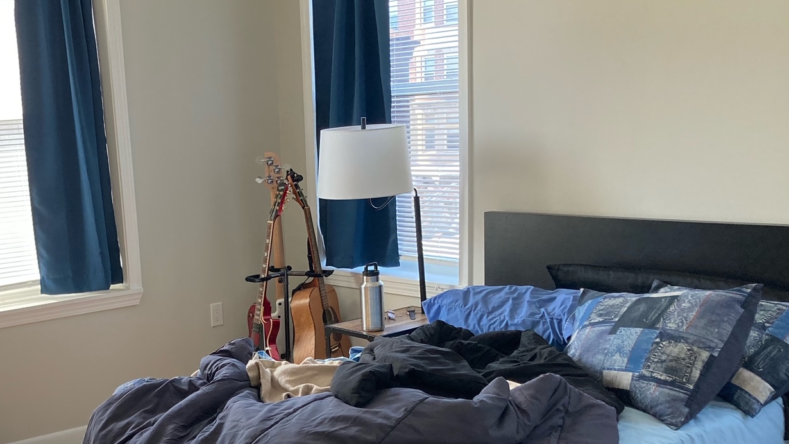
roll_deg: +3.4
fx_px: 1046
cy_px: 405
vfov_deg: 23.3
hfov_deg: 40.3
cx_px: 213
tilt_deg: -14.2
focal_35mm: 50
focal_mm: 3.99
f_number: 1.8
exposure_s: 1/121
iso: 80
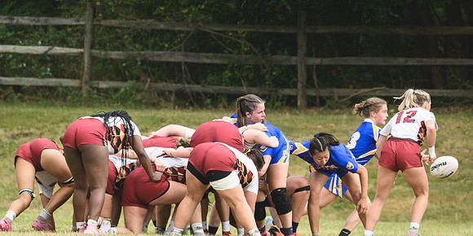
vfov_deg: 1.3
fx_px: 10752
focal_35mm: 880
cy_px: 50
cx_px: 250
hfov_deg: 2.5
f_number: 6.3
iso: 560
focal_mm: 460
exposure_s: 1/1000
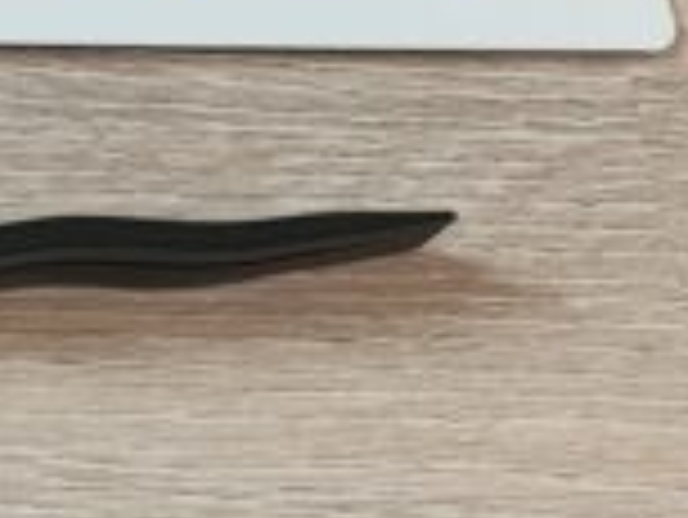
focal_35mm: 152
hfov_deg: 10.7
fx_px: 3023
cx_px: -1066
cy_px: -883
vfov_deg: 8.6
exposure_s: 1/50
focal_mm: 4.68
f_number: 1.8
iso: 185
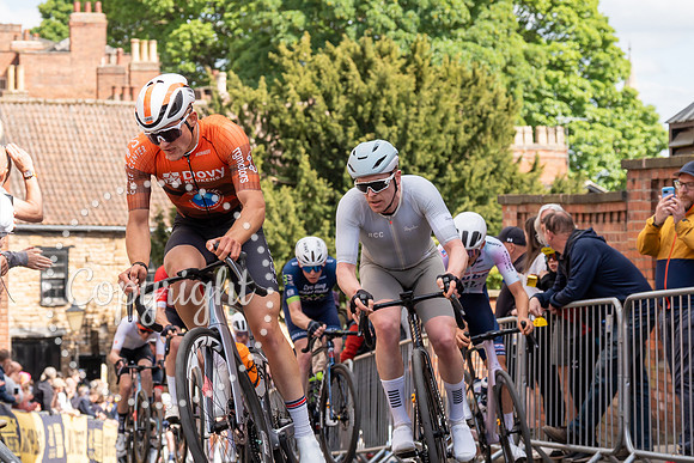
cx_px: 246
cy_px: 81
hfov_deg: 17.7
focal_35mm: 116
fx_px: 2227
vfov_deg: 11.8
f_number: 5
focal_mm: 70
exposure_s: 1/1000
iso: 320
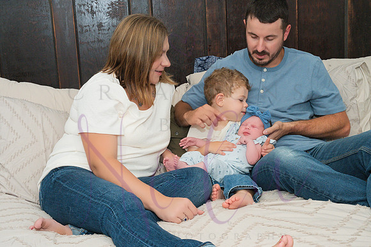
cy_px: 124
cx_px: 186
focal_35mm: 46
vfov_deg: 29.3
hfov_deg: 42.7
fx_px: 474
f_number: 14
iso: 800
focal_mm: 46
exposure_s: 1/320
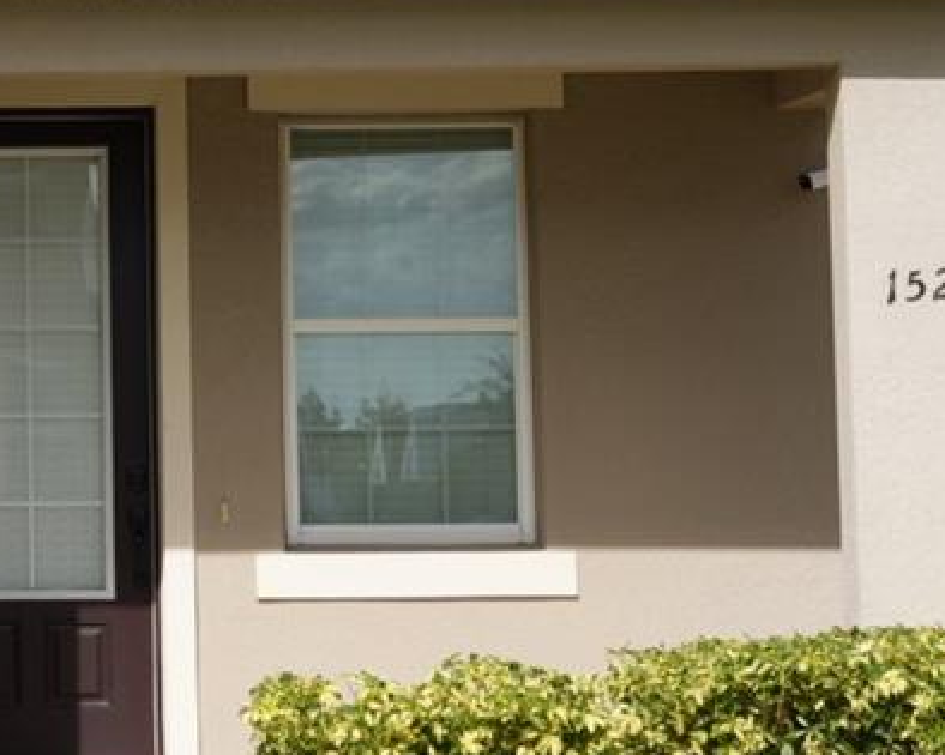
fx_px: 3555
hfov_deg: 14.6
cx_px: -221
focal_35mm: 127
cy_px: 66
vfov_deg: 12.0
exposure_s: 1/500
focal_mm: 33.3
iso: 100
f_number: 5.6
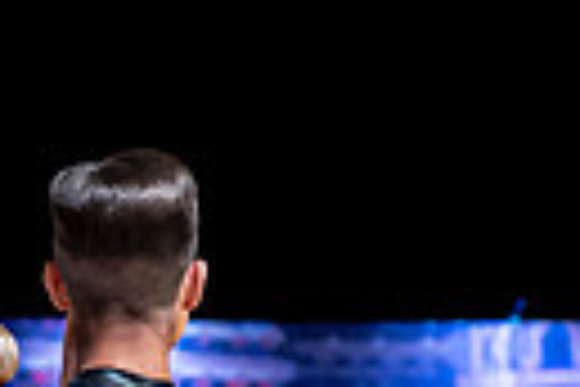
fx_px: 7539
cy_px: 743
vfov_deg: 2.9
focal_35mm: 468
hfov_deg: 4.4
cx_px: -114
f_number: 3.5
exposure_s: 1/400
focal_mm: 90
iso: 3200
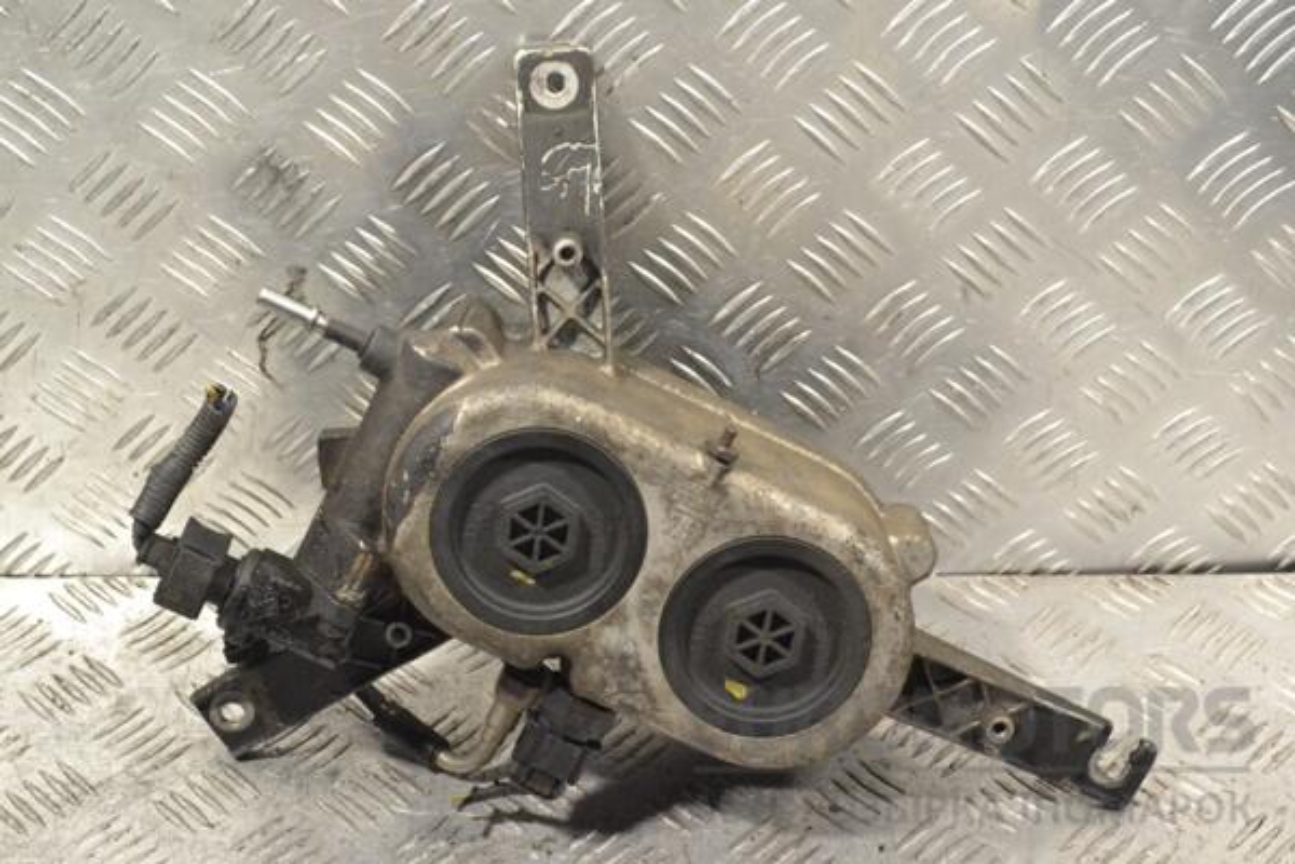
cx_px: 648
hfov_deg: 30.5
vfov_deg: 20.6
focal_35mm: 66
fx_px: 2374
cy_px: 432
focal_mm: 44
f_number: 7.1
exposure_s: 1/200
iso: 3200
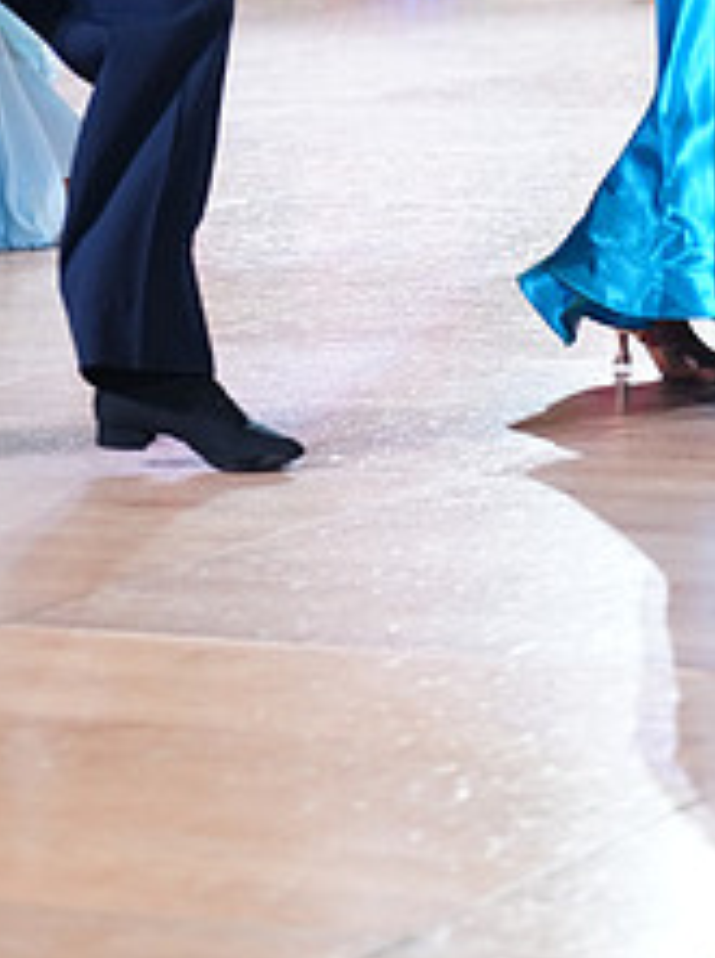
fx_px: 4889
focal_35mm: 177
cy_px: -230
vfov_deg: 11.0
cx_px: 353
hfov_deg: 8.4
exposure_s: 1/400
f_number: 2.8
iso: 2000
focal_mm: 70
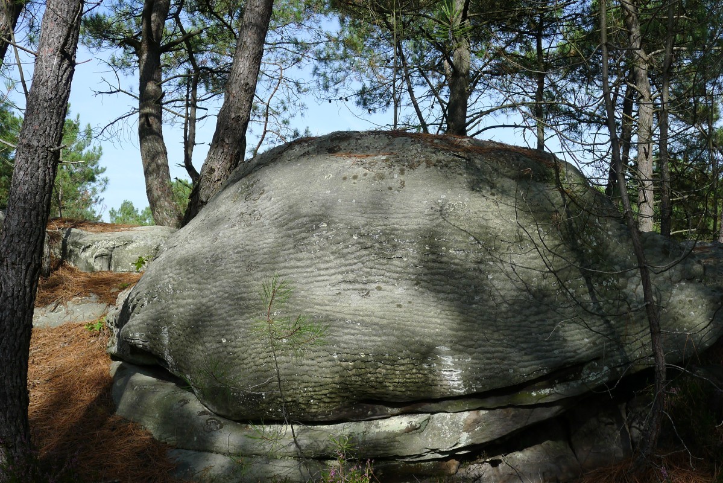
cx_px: 362
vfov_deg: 31.2
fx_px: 864
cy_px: 242
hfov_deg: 45.4
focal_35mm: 43
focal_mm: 9.2
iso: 80
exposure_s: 1/500
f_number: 4
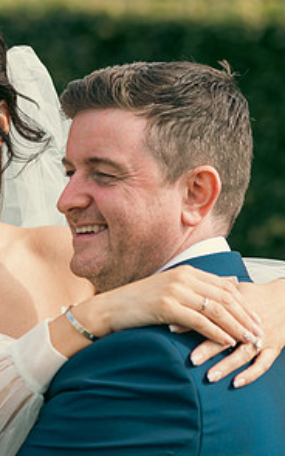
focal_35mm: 225
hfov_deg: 5.8
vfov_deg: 9.3
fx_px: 2793
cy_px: 243
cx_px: -28
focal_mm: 112
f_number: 3.5
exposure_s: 1/320
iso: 100
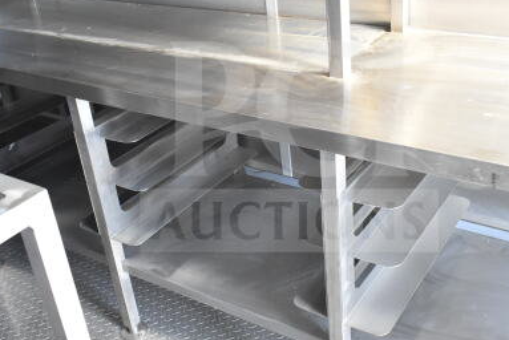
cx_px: 288
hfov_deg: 45.3
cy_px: 147
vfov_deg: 31.2
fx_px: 608
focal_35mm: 43
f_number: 4
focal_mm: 18
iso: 1600
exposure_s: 1/60
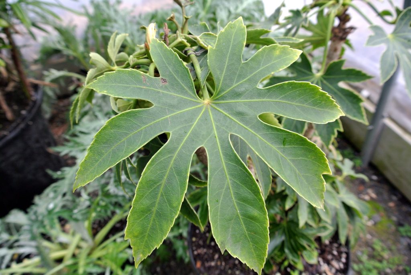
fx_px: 309
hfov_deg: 67.3
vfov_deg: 48.1
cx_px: 206
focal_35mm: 27
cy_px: 138
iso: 250
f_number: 4
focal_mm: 10
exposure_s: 1/125
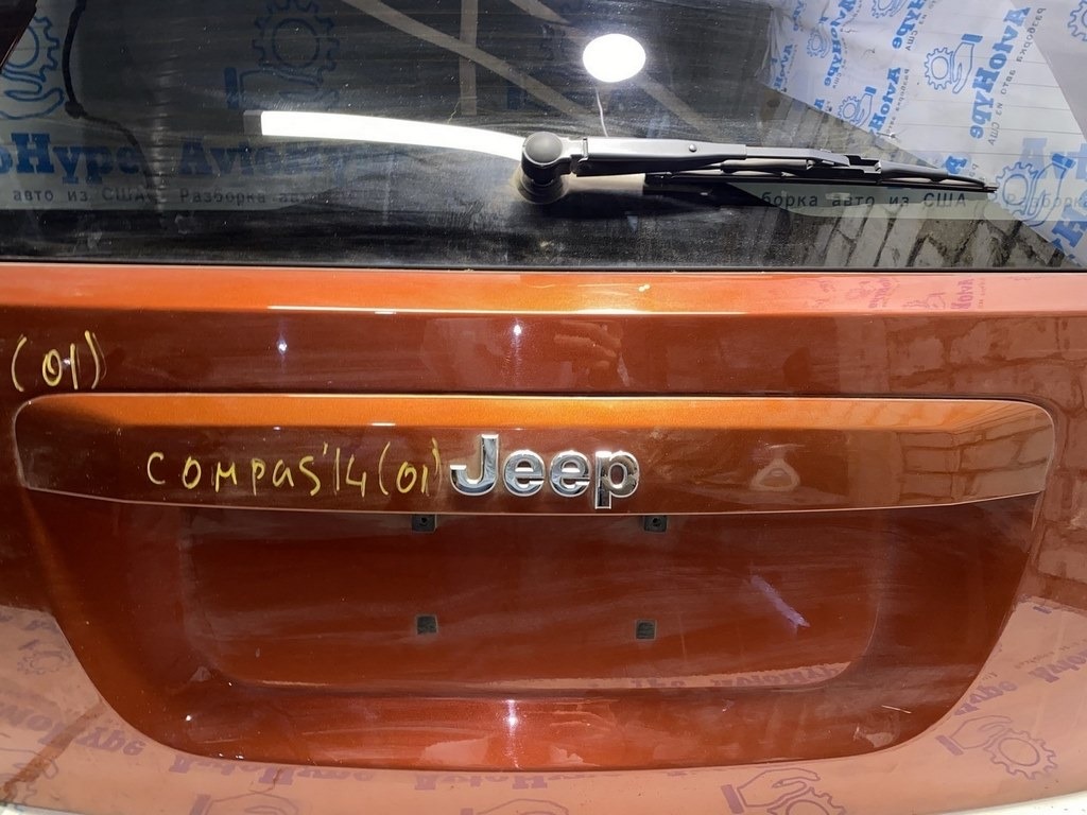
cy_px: 408
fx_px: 816
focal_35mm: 26
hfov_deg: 67.3
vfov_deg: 53.1
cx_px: 544
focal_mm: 4.25
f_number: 1.8
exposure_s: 1/17
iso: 50
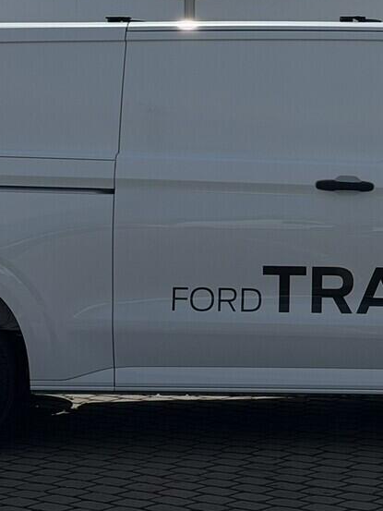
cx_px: 325
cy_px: 28
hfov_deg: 11.8
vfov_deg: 15.5
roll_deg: +1.4
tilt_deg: +3.6
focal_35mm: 125
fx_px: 1843
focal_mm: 6.76
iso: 64
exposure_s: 1/13333
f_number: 1.78
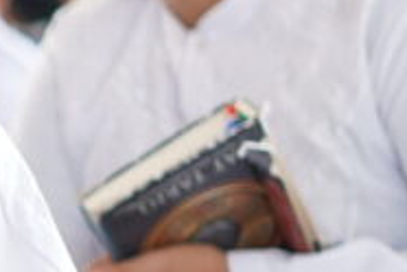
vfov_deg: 5.0
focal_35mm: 275
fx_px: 3109
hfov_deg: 7.2
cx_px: -449
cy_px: 95
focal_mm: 50
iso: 320
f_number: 1.8
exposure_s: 1/160
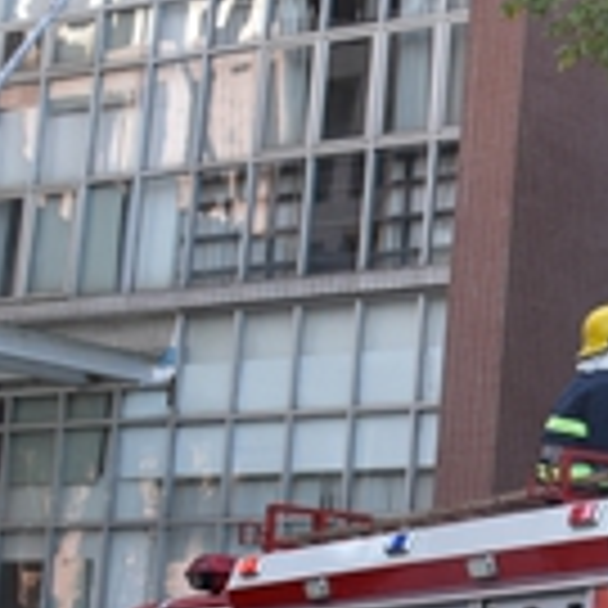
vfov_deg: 13.4
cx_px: 995
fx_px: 2581
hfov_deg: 12.6
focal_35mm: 130
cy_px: 329
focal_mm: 23
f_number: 9
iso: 400
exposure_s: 1/125
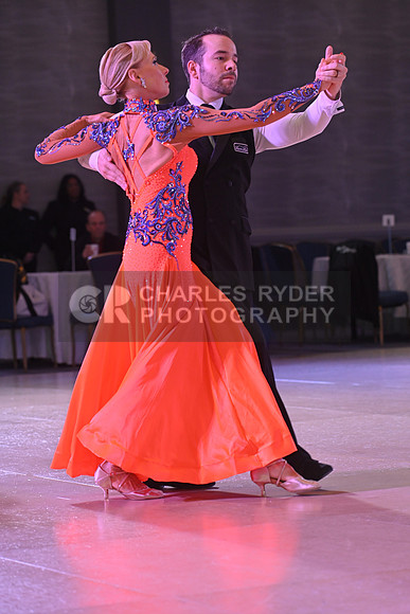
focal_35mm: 135
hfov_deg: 10.2
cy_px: 307
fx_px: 2305
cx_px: 205
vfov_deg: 15.2
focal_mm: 135
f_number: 5.6
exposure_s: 1/250
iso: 1600
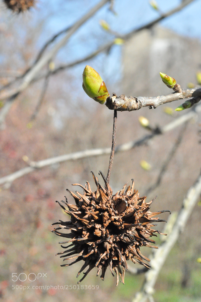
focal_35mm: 82
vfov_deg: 24.6
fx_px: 693
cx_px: 100
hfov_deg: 16.5
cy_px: 151
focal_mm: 55
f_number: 16
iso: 3200
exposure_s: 1/1000
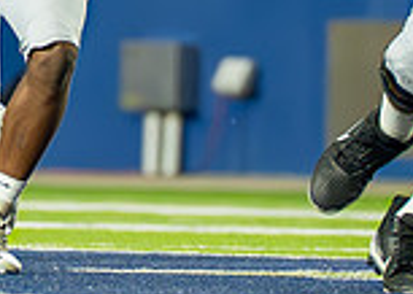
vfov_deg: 0.8
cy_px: -172
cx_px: 48
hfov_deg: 1.1
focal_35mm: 1795
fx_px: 21036
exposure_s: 1/1000
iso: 2000
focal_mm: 200
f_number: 2.8
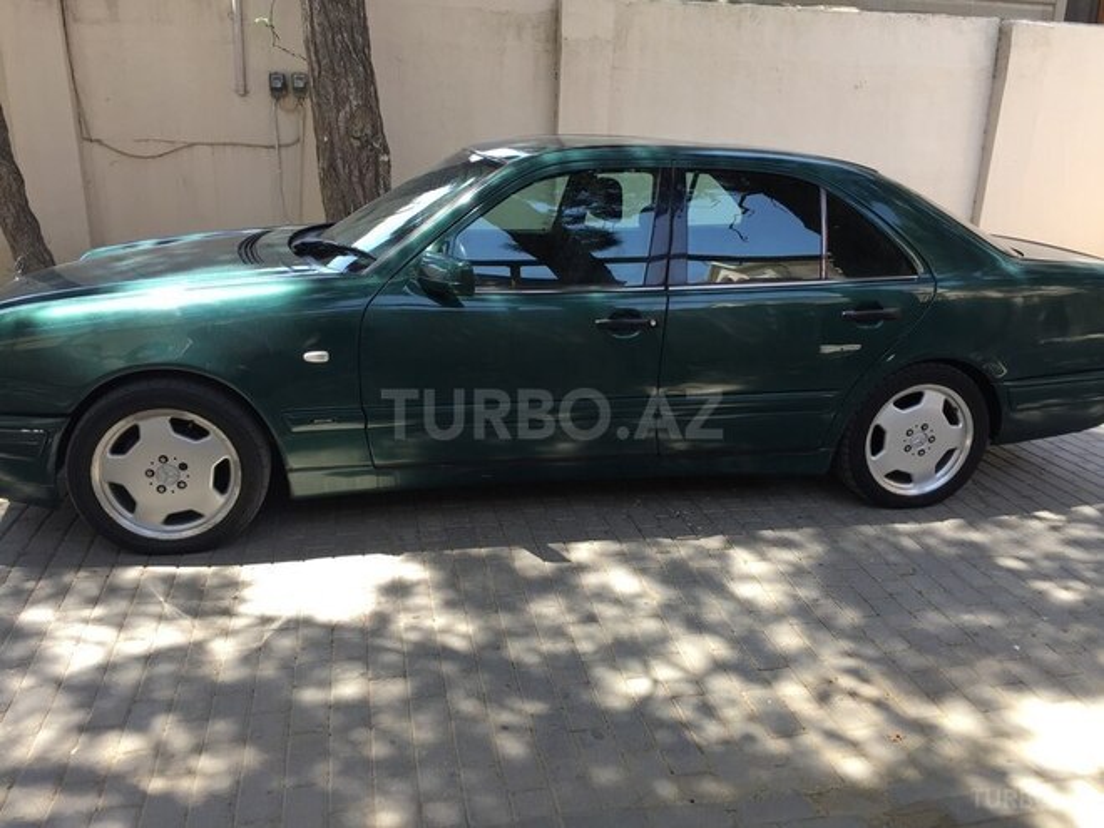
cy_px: 414
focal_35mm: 29
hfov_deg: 61.7
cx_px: 552
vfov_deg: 48.2
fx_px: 925
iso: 32
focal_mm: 4.15
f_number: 2.2
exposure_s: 1/202
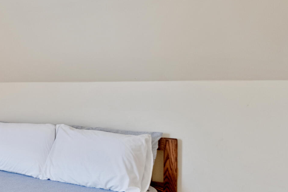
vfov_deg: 32.6
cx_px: -72
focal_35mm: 41
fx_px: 328
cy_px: 83
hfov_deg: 35.3
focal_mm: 8.9
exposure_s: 1/20
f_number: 8
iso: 500
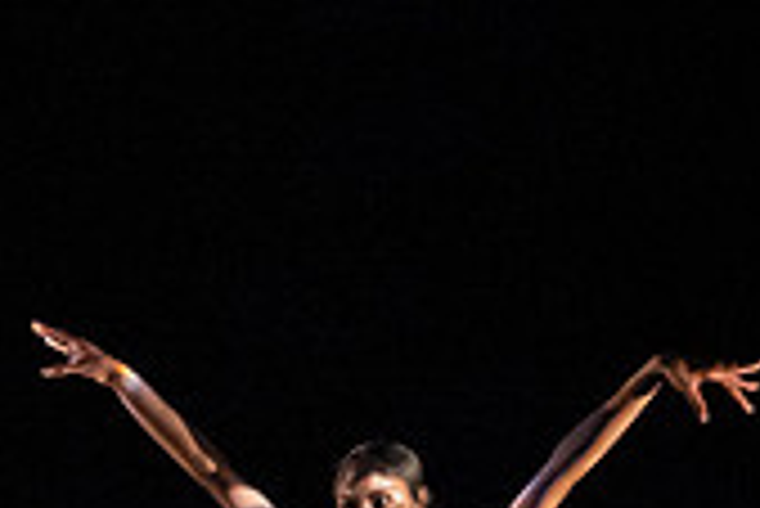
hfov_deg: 8.8
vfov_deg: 6.0
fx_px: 4817
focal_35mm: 228
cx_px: -392
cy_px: 790
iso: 6400
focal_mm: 44
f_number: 2.8
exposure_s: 1/200
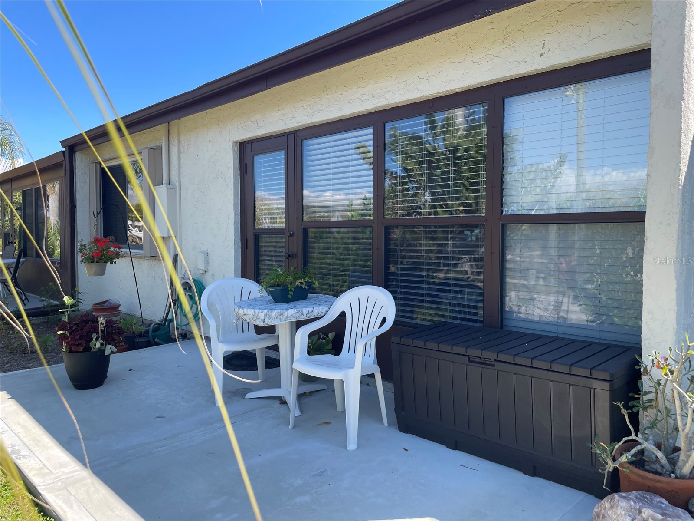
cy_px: 260
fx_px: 521
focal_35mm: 26
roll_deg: +0.1
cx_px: 347
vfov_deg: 53.1
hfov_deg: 67.3
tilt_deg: -2.5
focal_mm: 4.2
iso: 32
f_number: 1.6
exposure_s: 1/997
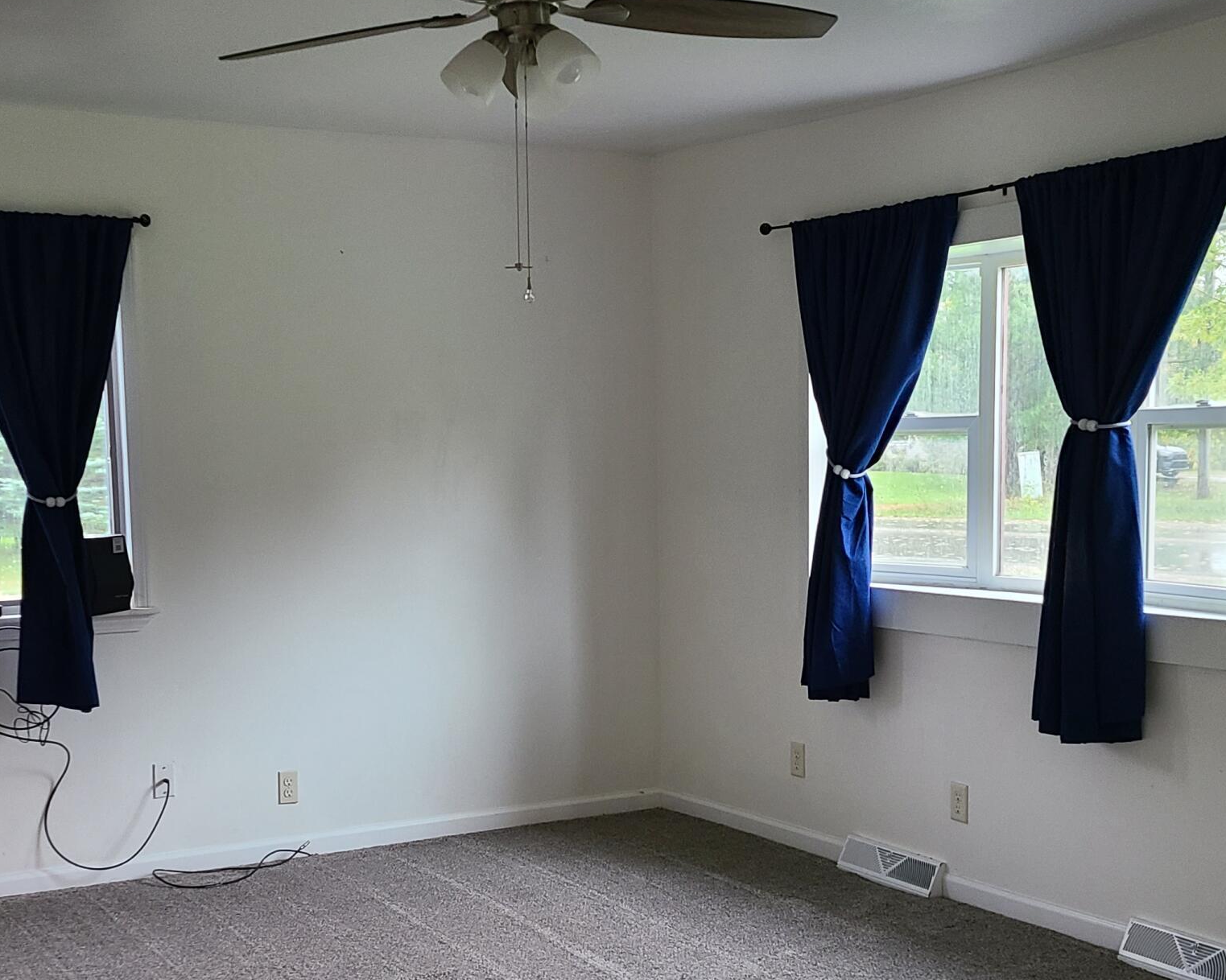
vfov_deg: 30.1
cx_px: 600
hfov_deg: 37.3
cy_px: 636
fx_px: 1814
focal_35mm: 50
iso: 250
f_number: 1.8
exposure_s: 1/60
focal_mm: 5.4
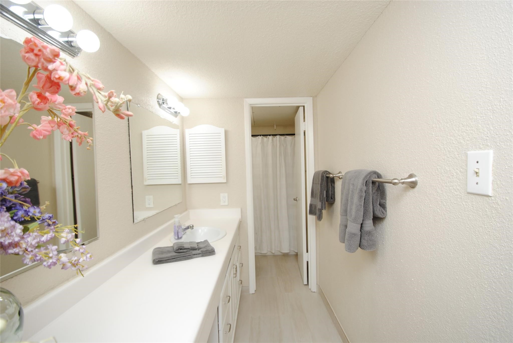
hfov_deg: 94.9
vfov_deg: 72.2
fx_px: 235
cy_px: 172
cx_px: 256
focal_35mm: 16
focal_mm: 11
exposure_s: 1/60
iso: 200
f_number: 4
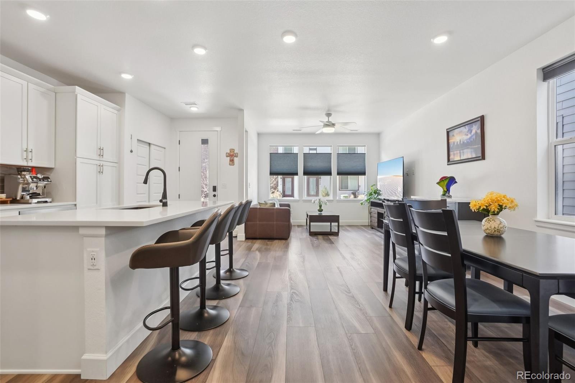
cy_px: 192
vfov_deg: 77.3
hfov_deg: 100.4
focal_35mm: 15
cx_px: 288
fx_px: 240
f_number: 8
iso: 400
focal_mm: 10
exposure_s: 1/20
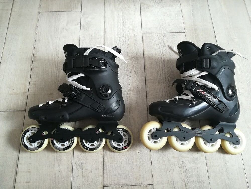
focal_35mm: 26
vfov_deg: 53.1
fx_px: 189
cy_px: 94
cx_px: 126
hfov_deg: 67.3
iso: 200
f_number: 2.2
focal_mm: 3.83
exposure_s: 1/33.3
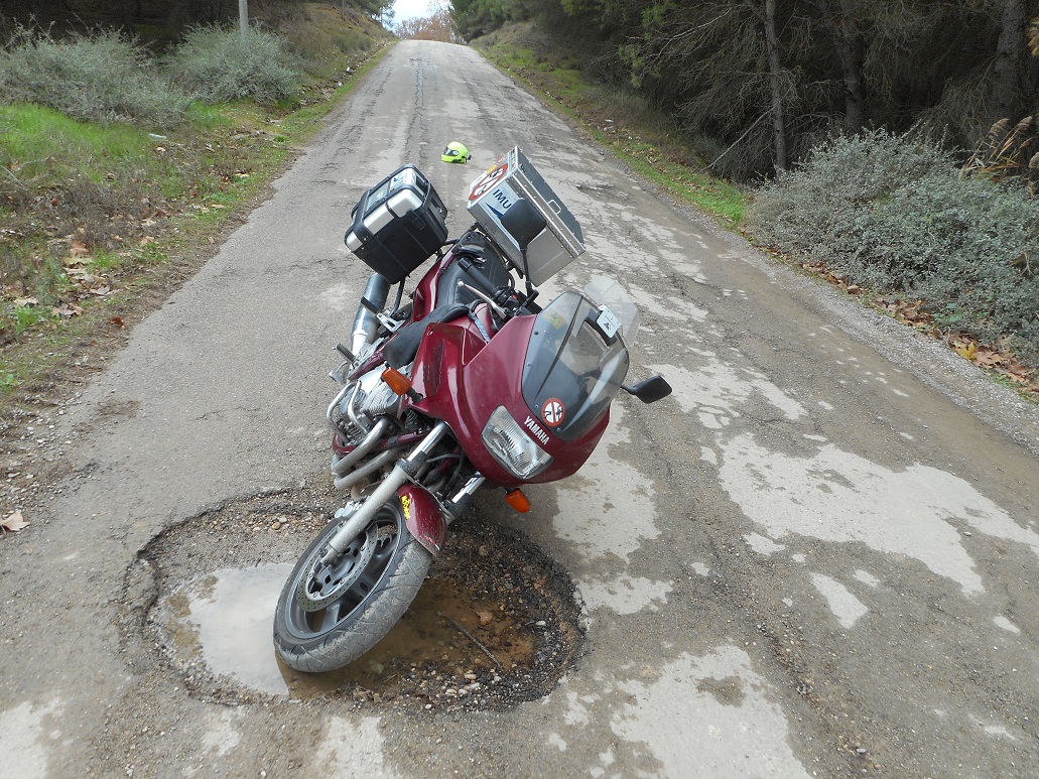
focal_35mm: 25
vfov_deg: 54.9
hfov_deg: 69.4
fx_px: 750
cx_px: 520
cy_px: 390
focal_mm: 4.5
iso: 80
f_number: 3.7
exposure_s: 1/80
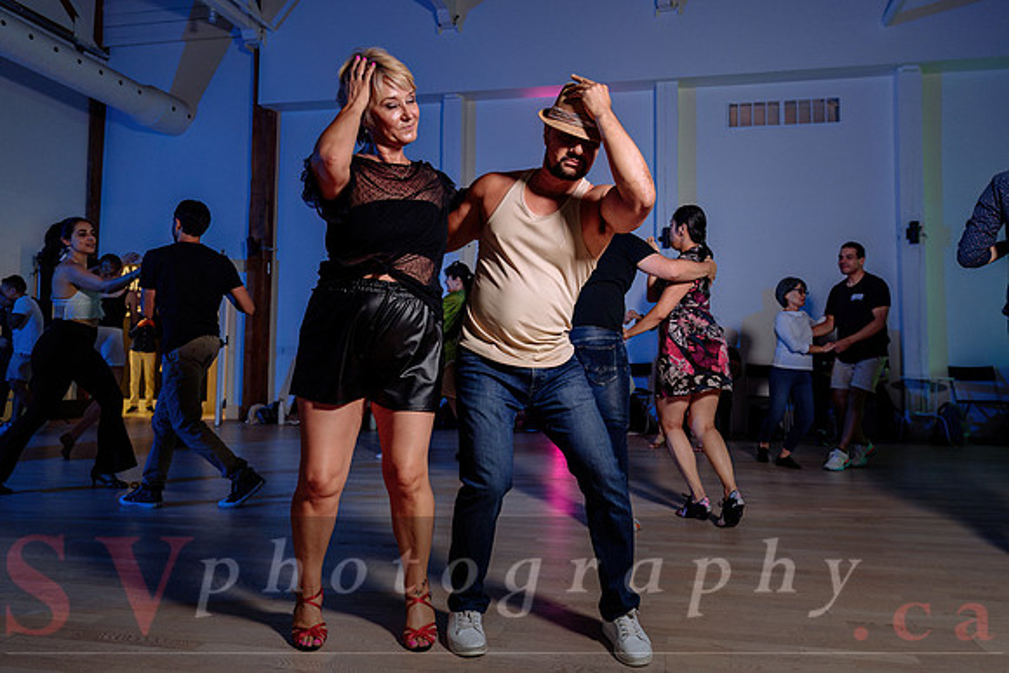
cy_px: 309
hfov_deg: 69.3
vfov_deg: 49.6
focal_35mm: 26
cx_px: 546
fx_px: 728
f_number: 3.5
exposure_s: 1/125
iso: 800
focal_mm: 24
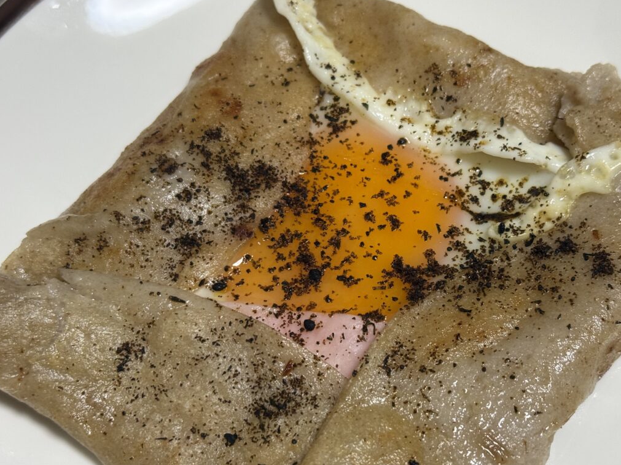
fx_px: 1022
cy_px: 262
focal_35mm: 57
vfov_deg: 25.6
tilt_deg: -59.9
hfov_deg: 33.7
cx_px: 354
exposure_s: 1/60
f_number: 1.78
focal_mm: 6.76
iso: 100
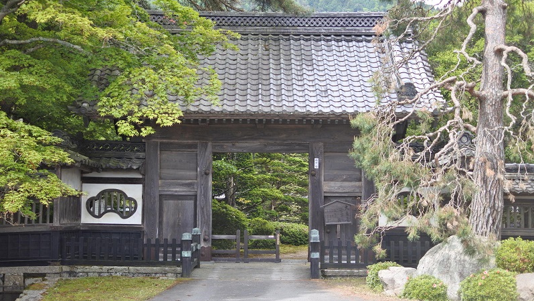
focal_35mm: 52
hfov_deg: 39.9
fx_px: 736
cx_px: 266
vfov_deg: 23.1
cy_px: 162
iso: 160
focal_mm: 18.5
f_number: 1.8
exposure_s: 1/1250
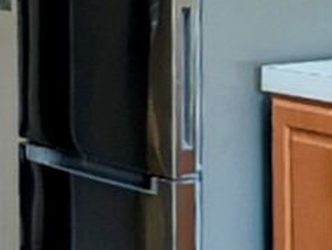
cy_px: -16
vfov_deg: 9.2
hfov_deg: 12.2
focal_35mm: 161
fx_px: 1546
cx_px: 254
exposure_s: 1/60
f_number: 1.85
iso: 49
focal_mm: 6.81
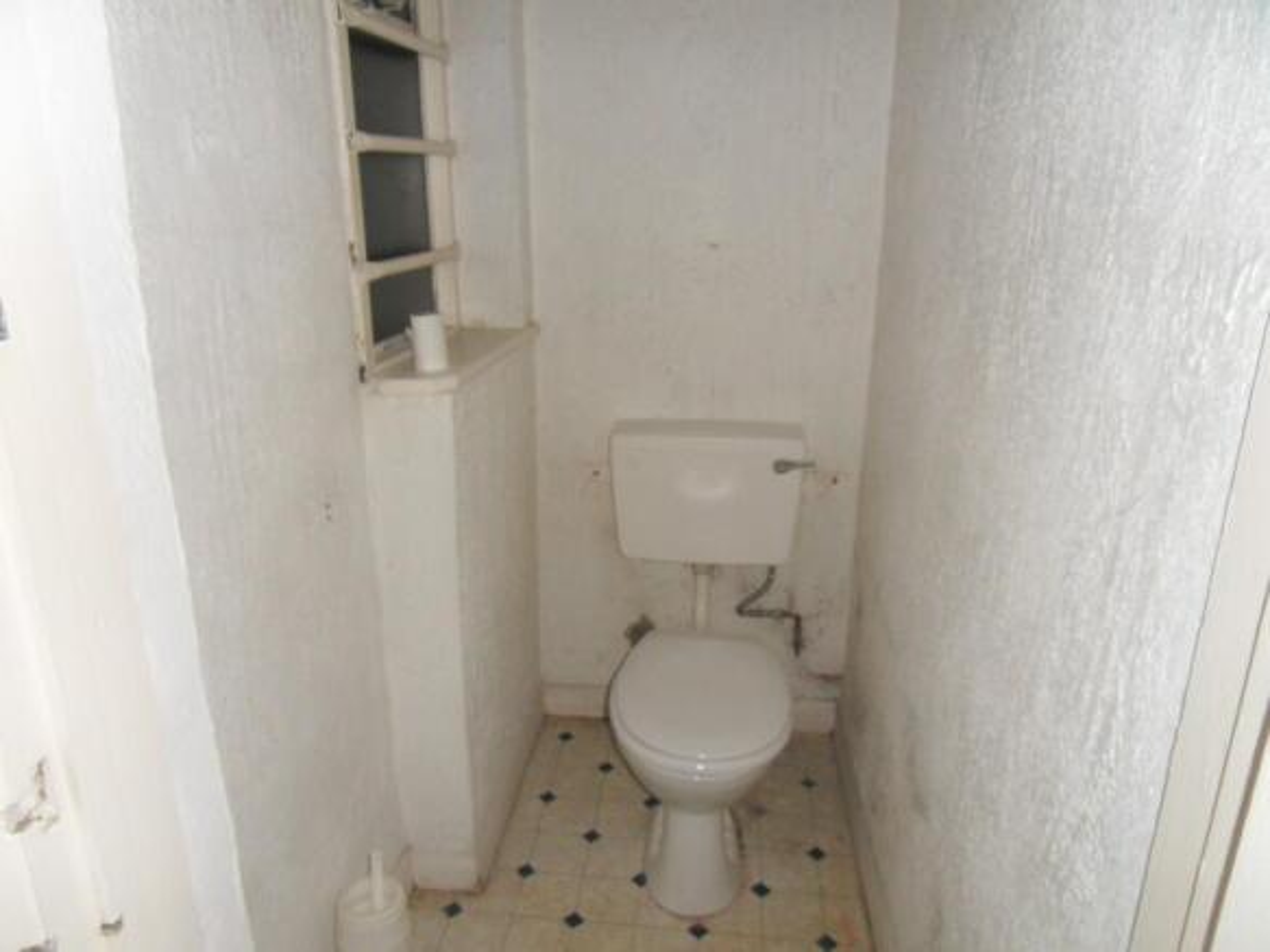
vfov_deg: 56.8
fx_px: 880
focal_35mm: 24
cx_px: 635
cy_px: 476
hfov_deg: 71.6
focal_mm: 4.2
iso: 200
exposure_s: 1/30
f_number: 3.3
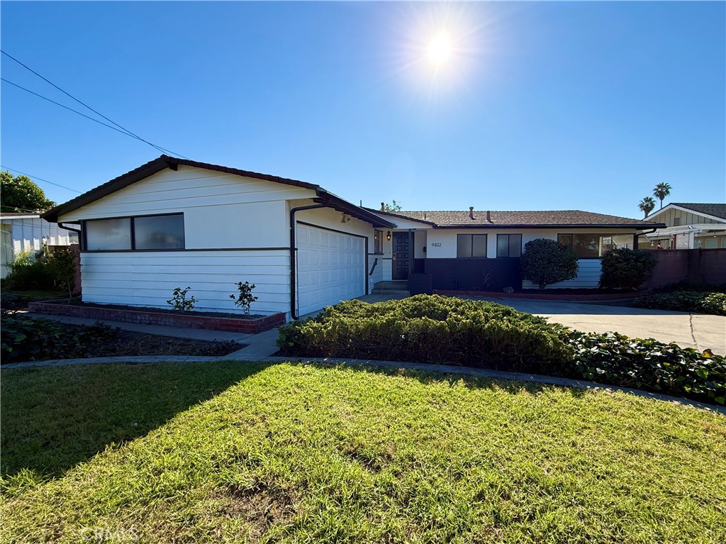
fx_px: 293
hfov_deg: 102.1
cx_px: 363
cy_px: 272
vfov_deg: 85.6
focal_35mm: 14
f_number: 2.2
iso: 50
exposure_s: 1/1698
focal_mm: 2.22
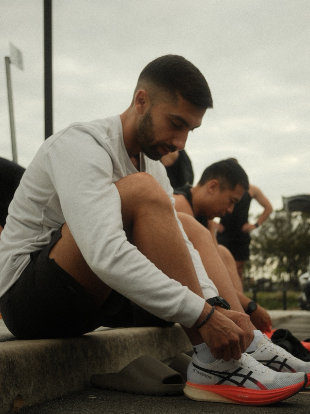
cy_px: 229
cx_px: 162
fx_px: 621
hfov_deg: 28.0
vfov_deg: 36.8
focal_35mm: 52
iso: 500
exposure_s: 1/2000
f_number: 2.8
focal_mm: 27
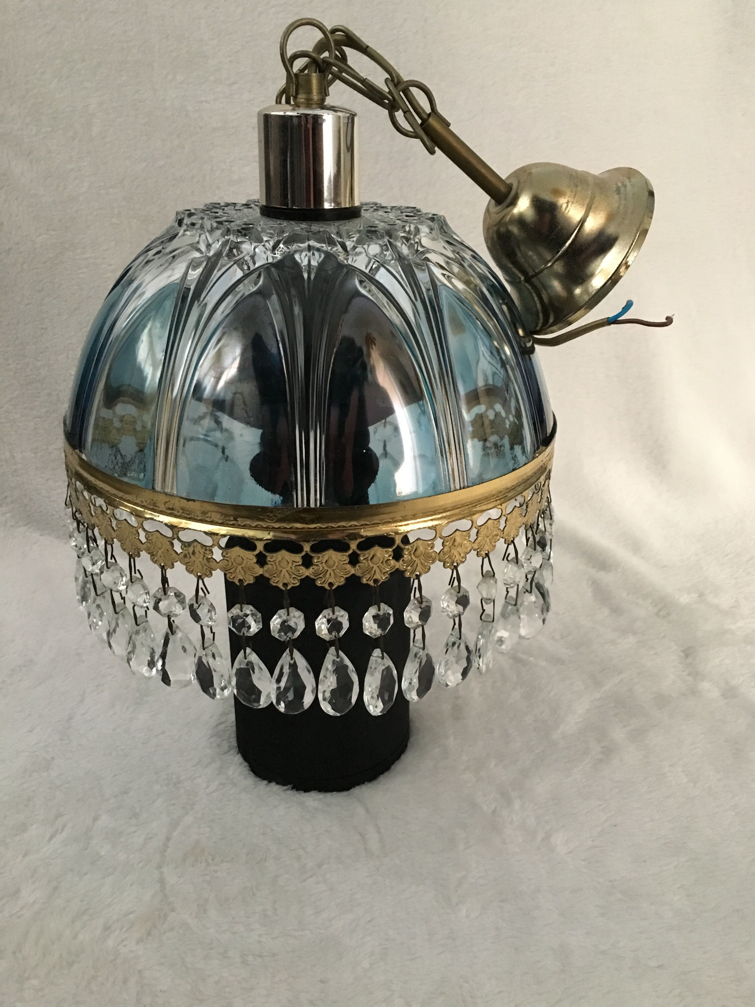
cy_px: 504
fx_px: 843
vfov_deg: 61.7
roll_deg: +2.1
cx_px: 378
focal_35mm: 29
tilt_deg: -24.2
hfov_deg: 48.2
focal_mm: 4.15
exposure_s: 1/17
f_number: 2.2
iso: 250
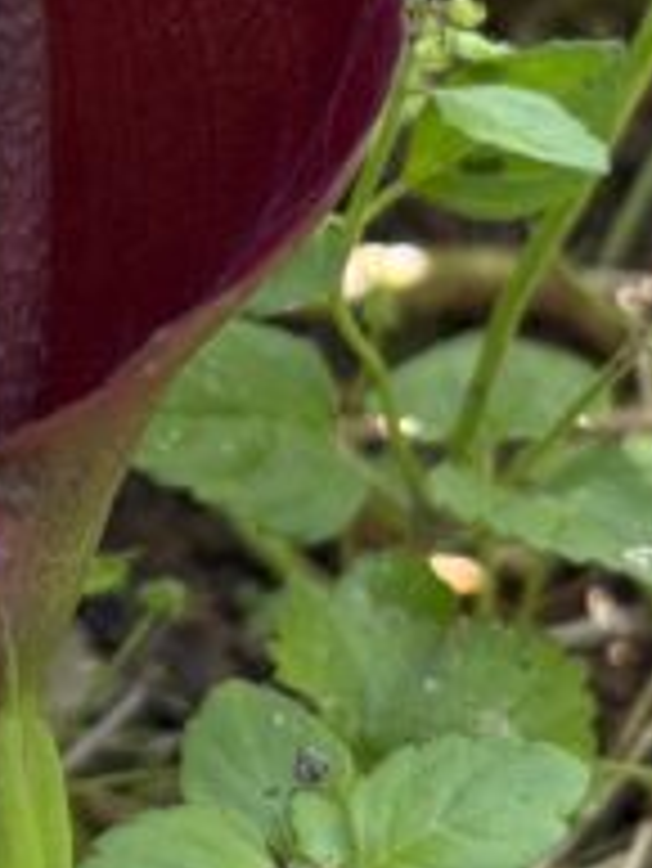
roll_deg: -0.4
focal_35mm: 138
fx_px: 3462
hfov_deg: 10.5
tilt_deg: -35.7
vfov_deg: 14.2
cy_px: 162
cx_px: -211
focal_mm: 5.96
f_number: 1.6
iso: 64
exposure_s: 1/233
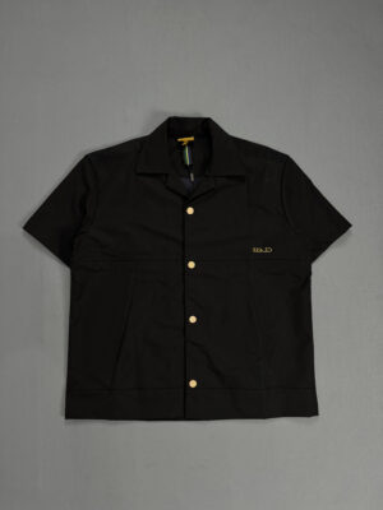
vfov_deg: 71.6
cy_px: 255
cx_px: 192
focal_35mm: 24
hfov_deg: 56.8
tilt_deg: -86.3
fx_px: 354
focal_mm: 6.76
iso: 160
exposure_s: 1/60
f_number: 1.78
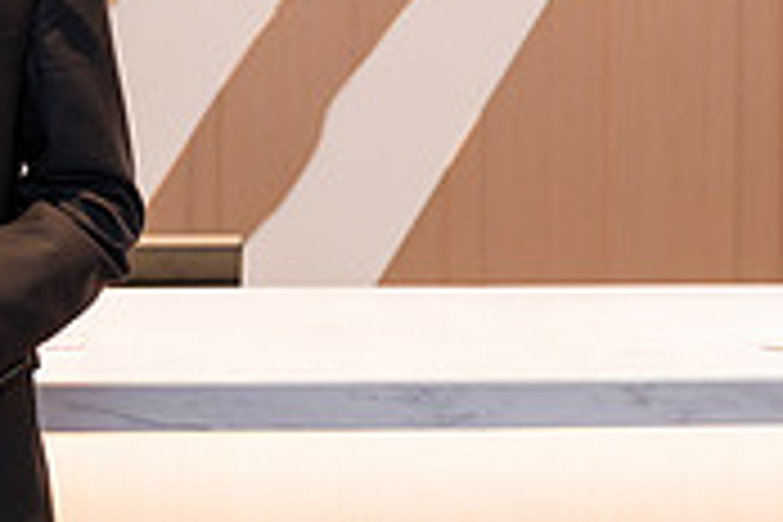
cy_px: 40
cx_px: 354
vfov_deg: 6.7
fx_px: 4458
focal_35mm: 205
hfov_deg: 10.0
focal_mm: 58
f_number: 3.5
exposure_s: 1/200
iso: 640
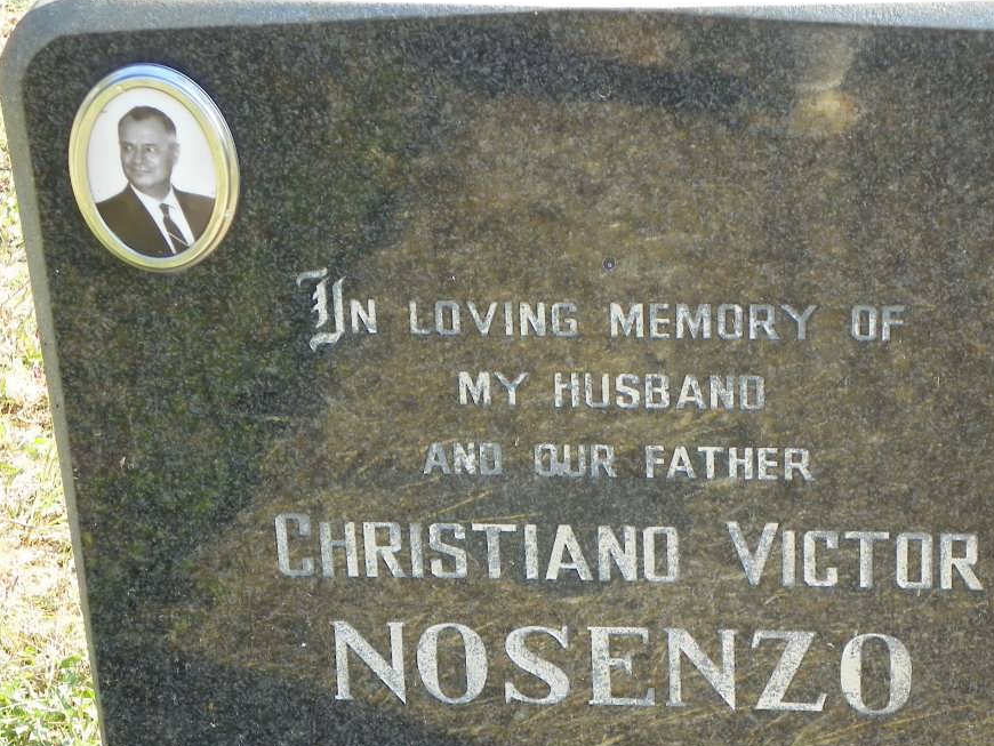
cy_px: 489
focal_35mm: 120
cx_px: 593
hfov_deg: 16.4
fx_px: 3447
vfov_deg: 12.3
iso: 64
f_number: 4
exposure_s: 1/60
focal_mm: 15.5
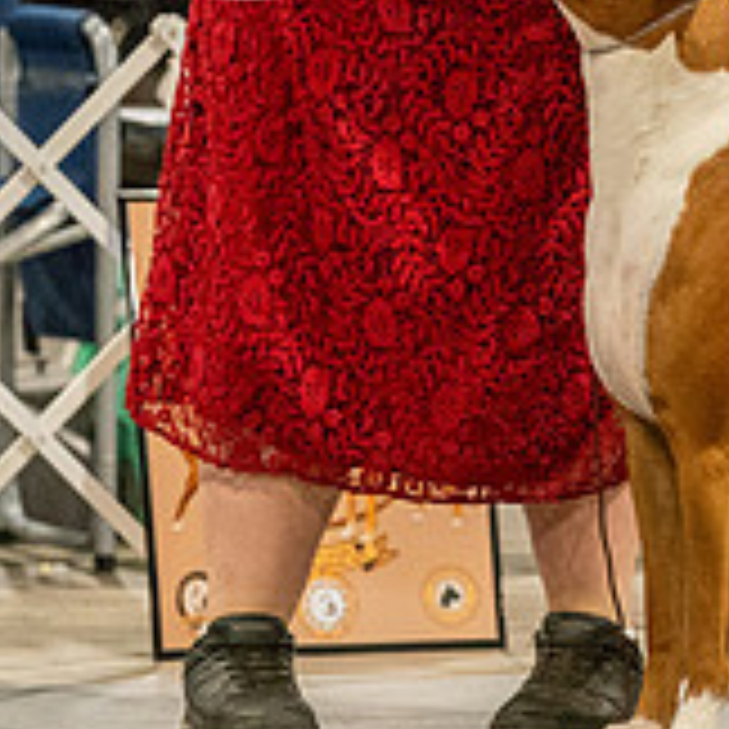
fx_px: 11699
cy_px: 79
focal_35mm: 491
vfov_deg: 3.6
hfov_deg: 3.6
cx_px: 788
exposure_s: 1/250
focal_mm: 161
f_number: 3.5
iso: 6400
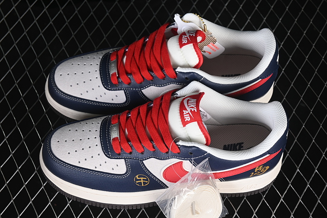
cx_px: 164
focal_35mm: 75
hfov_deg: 27.0
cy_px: 109
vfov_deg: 18.2
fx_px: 681
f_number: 6.3
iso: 160
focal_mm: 50
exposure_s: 1/60
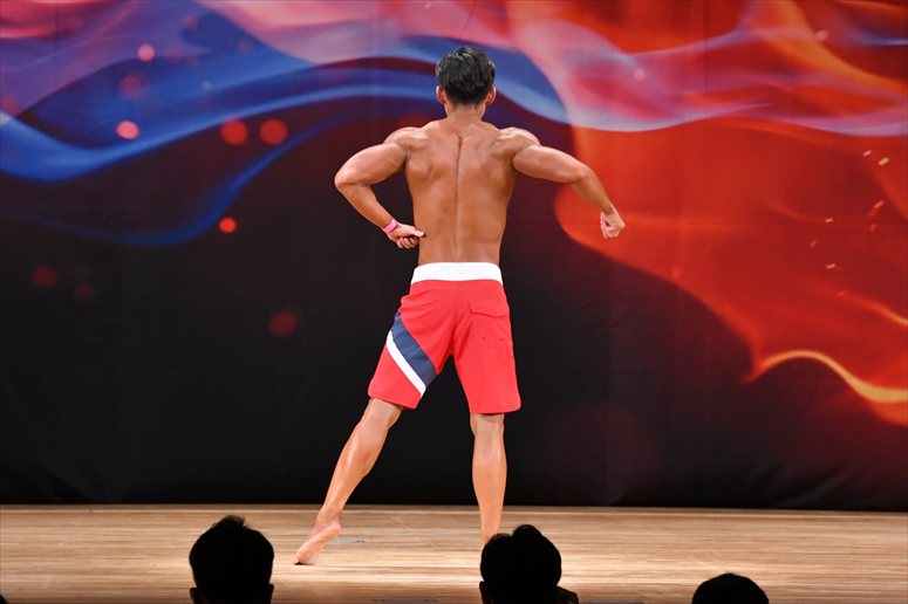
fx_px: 6429
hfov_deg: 8.1
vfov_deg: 5.4
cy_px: 302
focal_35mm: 255
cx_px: 454
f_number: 5.6
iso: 3200
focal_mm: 170
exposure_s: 1/400
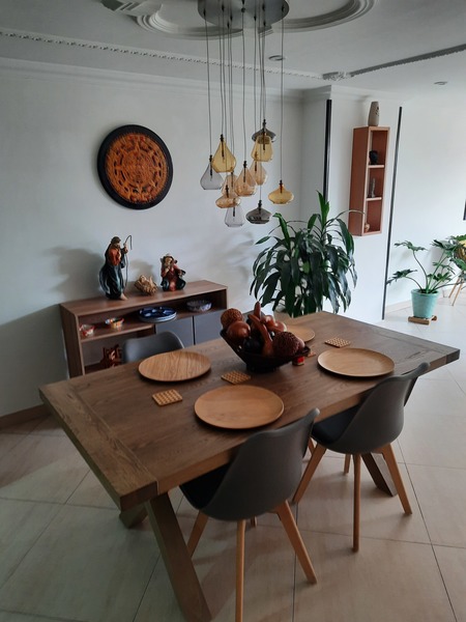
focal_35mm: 24
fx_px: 431
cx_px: 233
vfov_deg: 71.6
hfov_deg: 56.8
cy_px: 311
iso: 250
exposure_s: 1/30
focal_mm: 5.23
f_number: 1.8
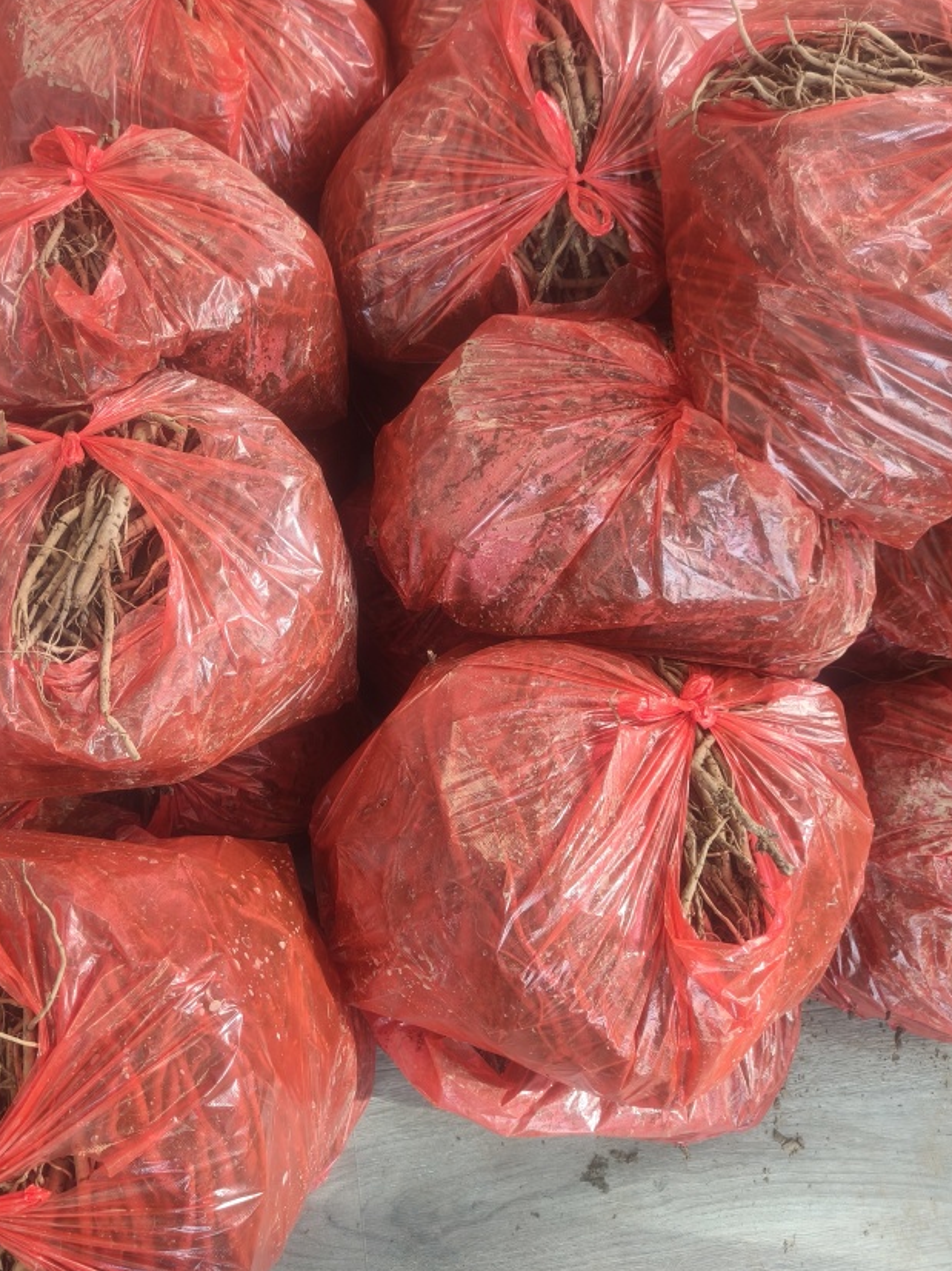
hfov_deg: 45.2
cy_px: 558
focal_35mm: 31
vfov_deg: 58.2
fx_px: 1137
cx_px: 394
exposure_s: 1/94.1
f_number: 1.8
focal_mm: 5.59
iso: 320
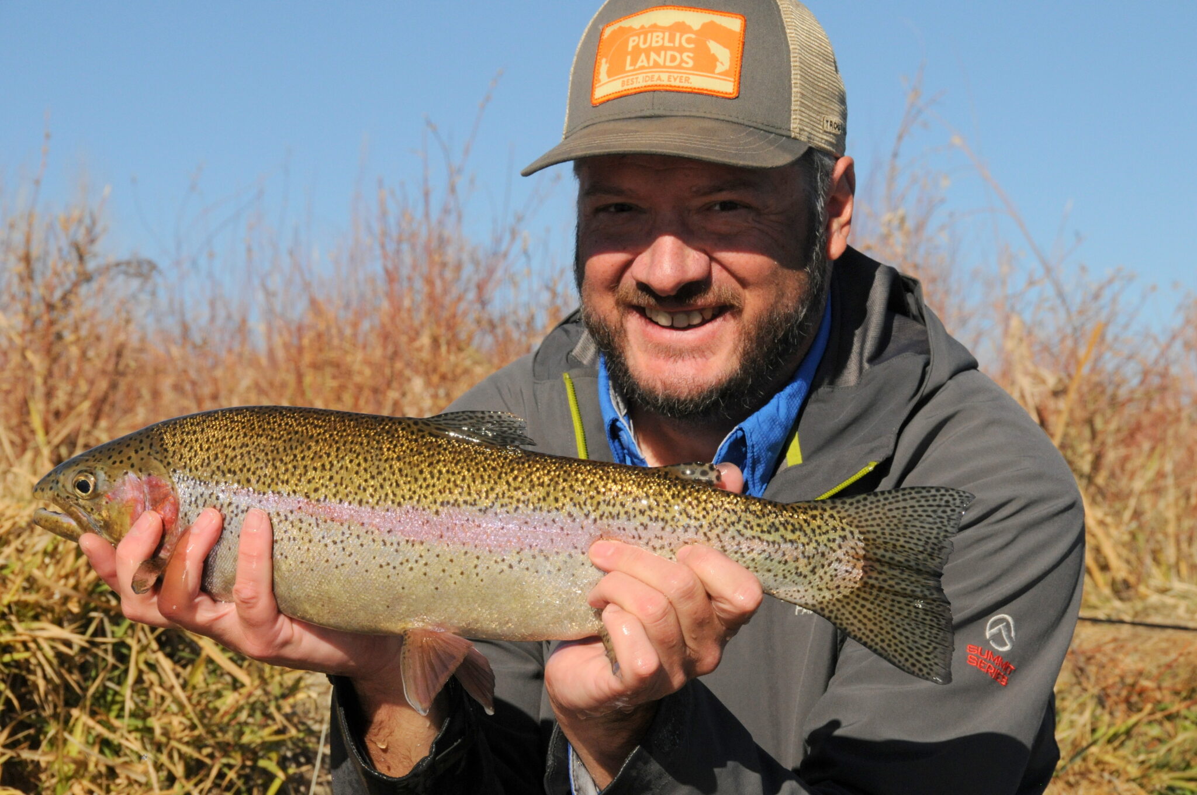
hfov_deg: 21.9
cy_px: 398
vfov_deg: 14.7
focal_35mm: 93
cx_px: 598
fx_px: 3088
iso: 800
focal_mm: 62
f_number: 13
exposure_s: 1/1600
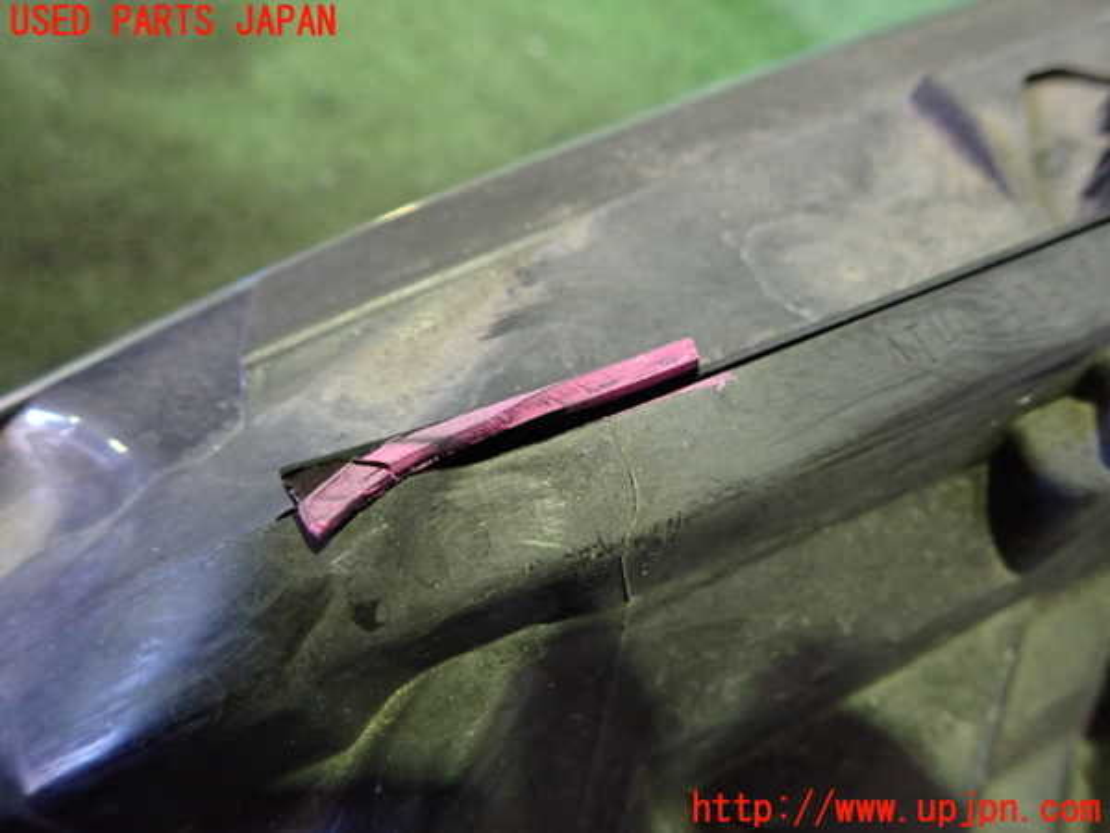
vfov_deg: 54.9
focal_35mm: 25
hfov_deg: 69.4
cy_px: 416
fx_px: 802
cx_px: 555
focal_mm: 4.5
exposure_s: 1/30
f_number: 2
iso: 640
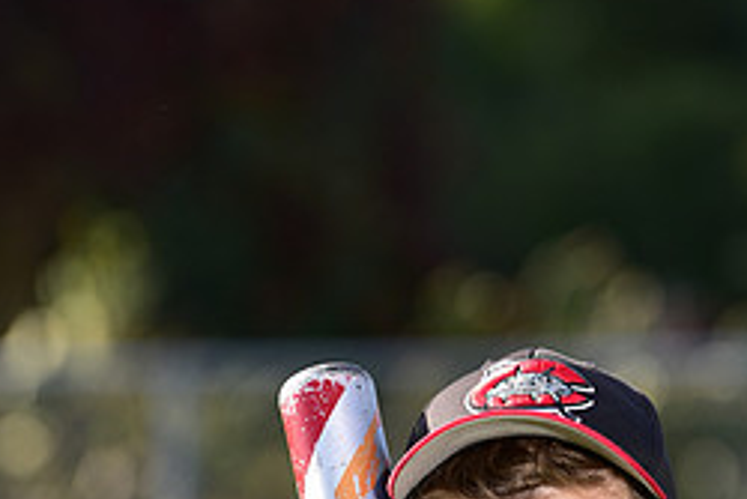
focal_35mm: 464
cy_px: 846
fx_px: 9633
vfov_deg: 3.0
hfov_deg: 4.4
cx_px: 506
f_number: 5
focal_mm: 200
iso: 80
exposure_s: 1/250
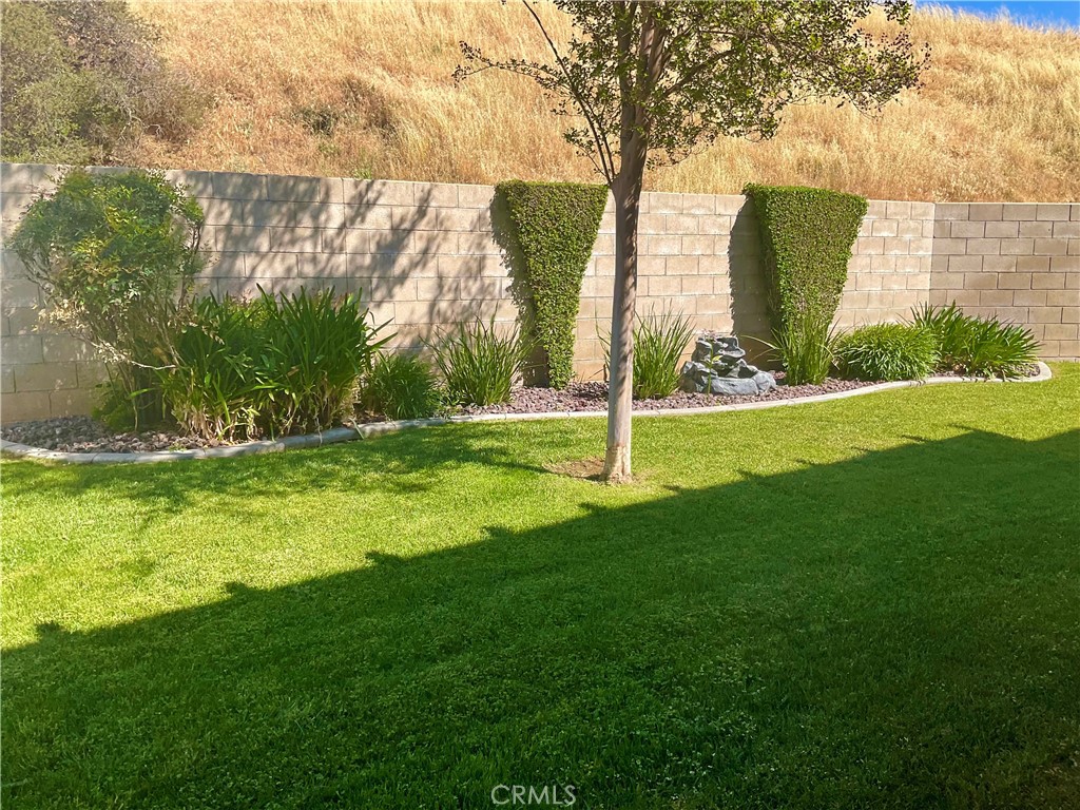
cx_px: 540
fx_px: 905
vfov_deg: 48.2
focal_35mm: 29
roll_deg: -0.7
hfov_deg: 61.7
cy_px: 405
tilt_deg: -8.9
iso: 16
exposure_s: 1/1144
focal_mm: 3
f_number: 1.8
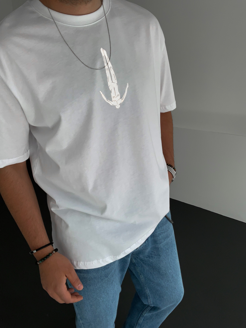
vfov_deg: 61.7
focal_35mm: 29
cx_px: 123
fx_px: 275
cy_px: 164
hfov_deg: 48.2
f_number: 1.8
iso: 16
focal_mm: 3
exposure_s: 1/640
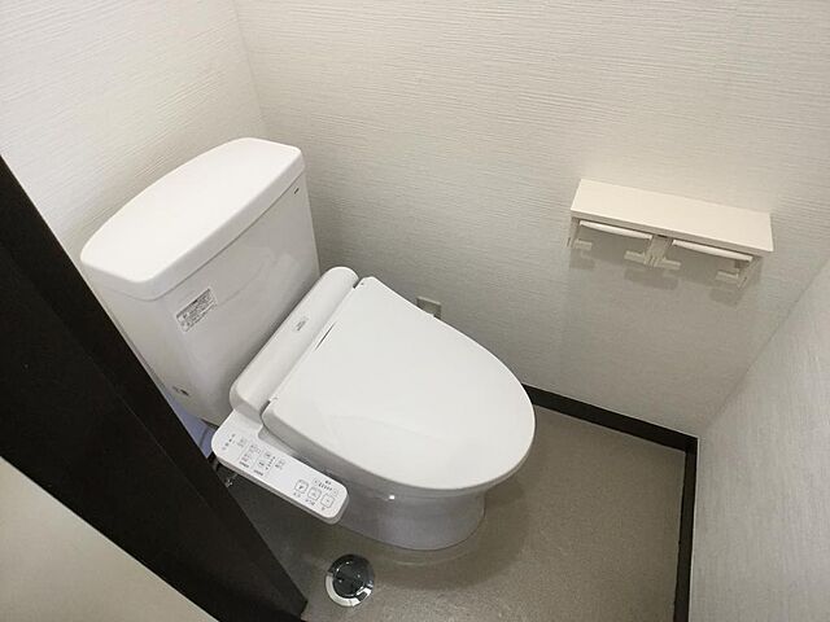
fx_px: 743
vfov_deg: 45.4
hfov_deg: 58.4
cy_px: 311
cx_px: 415
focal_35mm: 31
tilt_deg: -46.6
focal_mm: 3.3
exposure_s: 1/30
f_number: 2.4
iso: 80
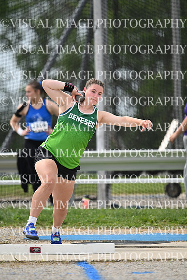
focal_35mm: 400
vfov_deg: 5.2
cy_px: 140
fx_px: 3115
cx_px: 94
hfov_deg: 3.4
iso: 500
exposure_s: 1/2500
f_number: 4.5
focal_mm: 400
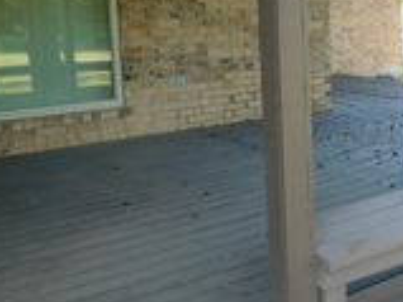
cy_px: 122
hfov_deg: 31.5
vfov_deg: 25.2
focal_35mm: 58
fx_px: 675
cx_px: 370
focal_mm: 4
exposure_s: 1/160
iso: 125
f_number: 3
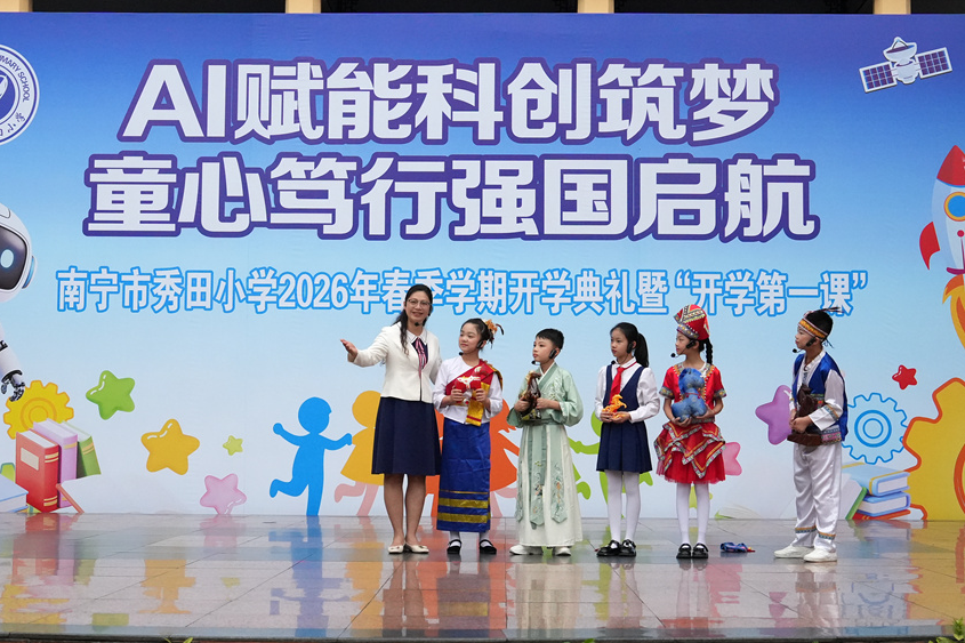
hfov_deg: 34.5
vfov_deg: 23.4
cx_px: 484
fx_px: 1554
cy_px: 320
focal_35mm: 58
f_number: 5.6
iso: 6400
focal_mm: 38
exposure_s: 1/2000
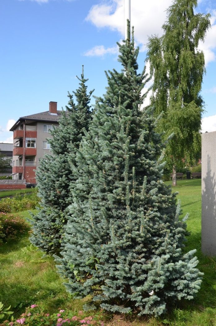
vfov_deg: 41.2
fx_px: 434
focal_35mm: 48
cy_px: 163
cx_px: 108
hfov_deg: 28.0
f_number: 7.1
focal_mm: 32
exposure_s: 1/200
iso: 200
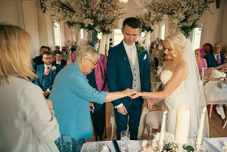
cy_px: 76
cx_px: 114
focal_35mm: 24
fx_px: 151
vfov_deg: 53.2
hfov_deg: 73.7
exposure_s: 1/160
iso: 640
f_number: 3.5
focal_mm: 24
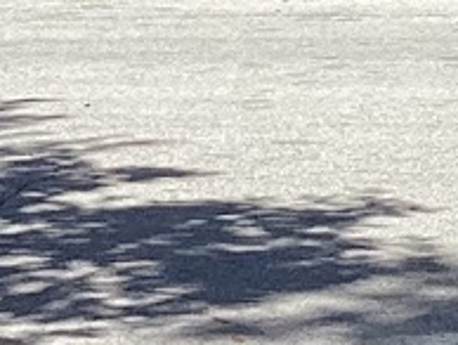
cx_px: 751
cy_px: -338
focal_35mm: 230
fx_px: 3047
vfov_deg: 6.3
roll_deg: +0.7
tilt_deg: -1.5
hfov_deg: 8.4
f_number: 2.4
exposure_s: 1/622
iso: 25
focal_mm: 3.3
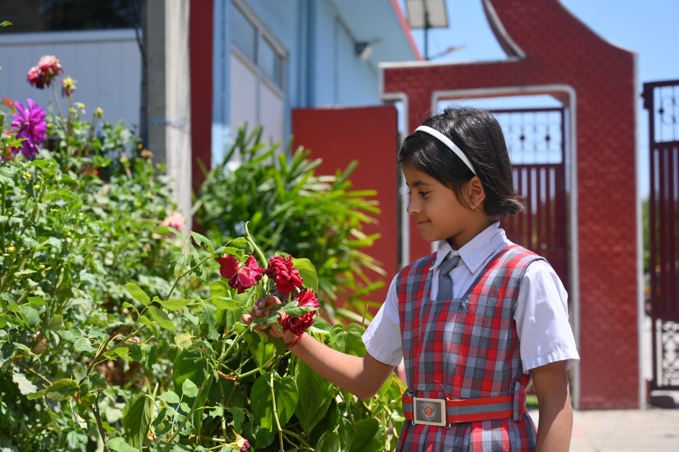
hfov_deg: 39.6
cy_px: 226
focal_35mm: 50
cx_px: 340
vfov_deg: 27.0
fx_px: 942
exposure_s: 1/800
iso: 100
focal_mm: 50
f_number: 4
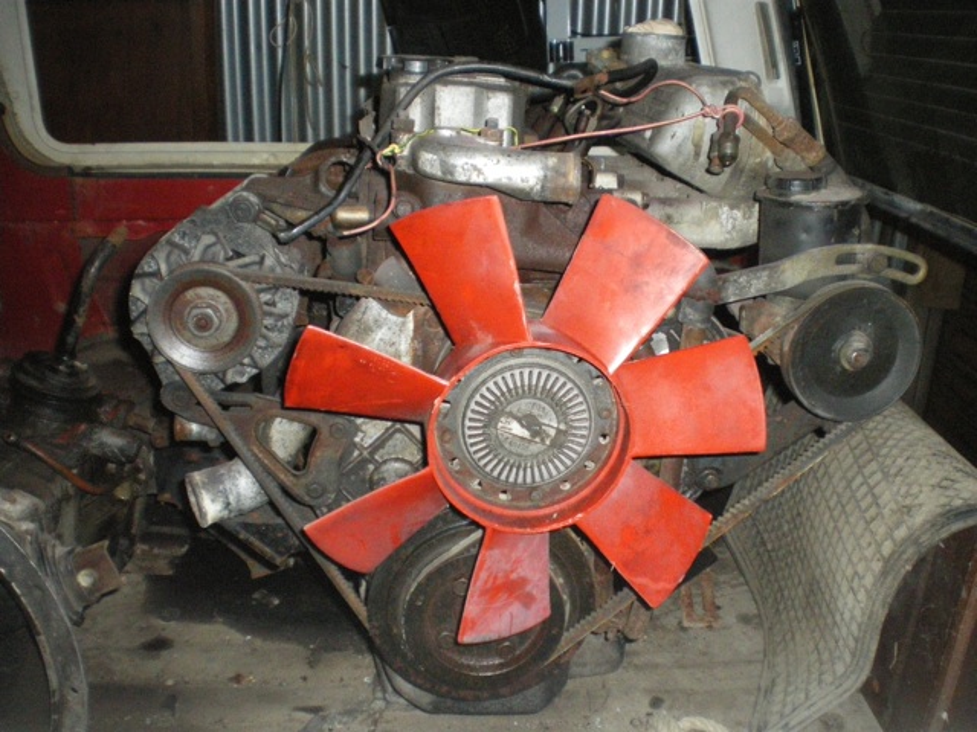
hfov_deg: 51.4
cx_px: 488
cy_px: 366
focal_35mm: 36
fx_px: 1016
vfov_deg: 39.7
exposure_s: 1/50
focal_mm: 6.3
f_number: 3.1
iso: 800
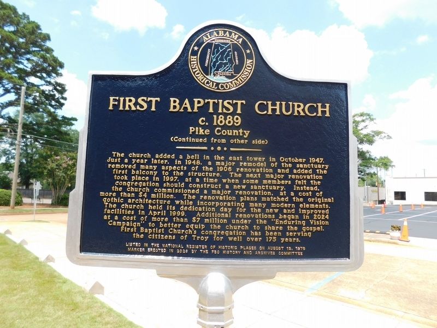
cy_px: 164
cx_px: 218
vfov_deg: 58.9
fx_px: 290
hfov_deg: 73.9
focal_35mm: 23
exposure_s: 1/640
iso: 125
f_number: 3
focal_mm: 4
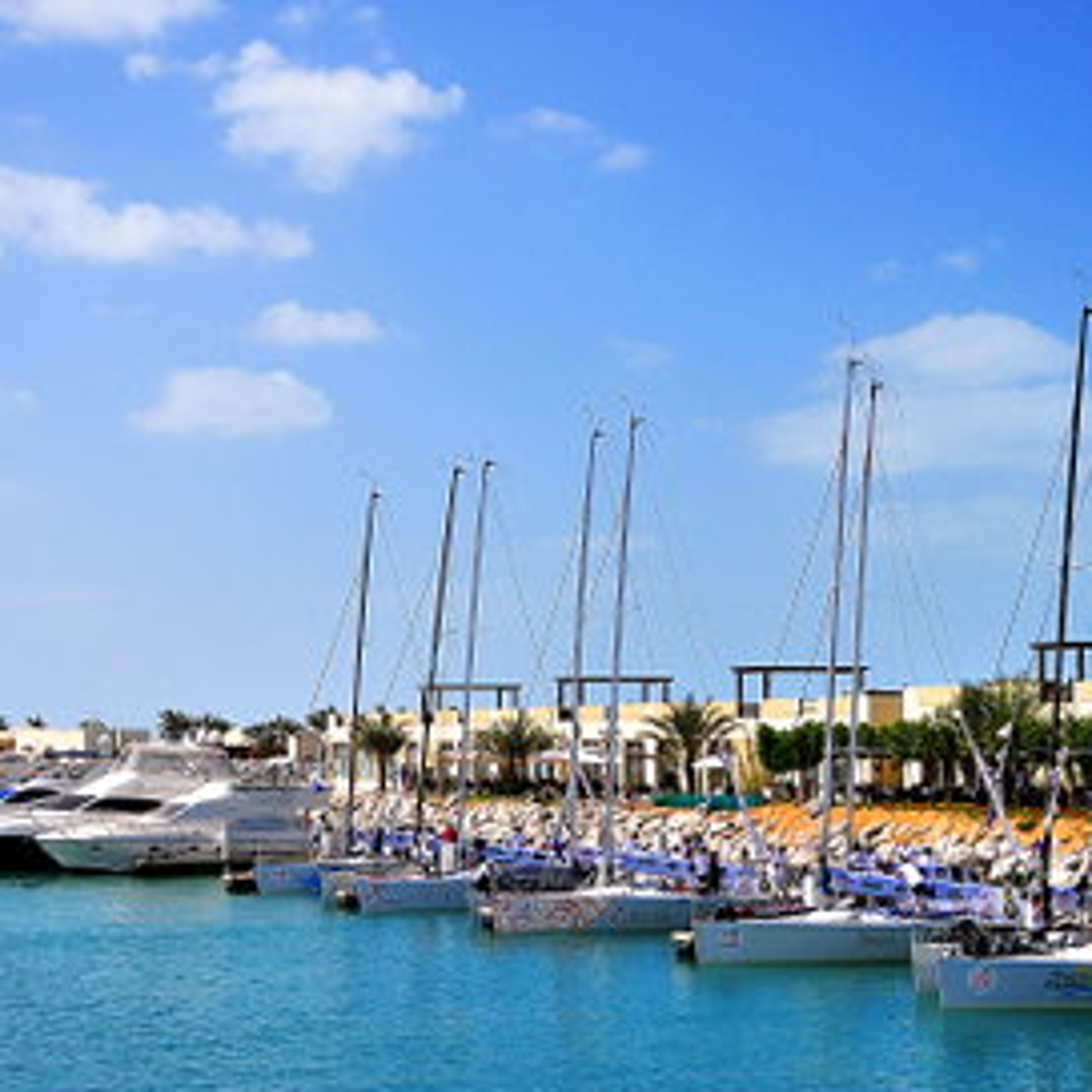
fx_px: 2570
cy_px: 512
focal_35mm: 72
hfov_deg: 24.0
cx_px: 562
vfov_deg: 24.0
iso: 200
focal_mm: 32
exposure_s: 1/3200
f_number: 4.8
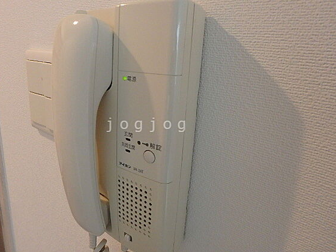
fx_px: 233
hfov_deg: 71.3
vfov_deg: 56.8
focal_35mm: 24
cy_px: 125
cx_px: 148
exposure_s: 1/30
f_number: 3.5
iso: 500
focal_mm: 3.7
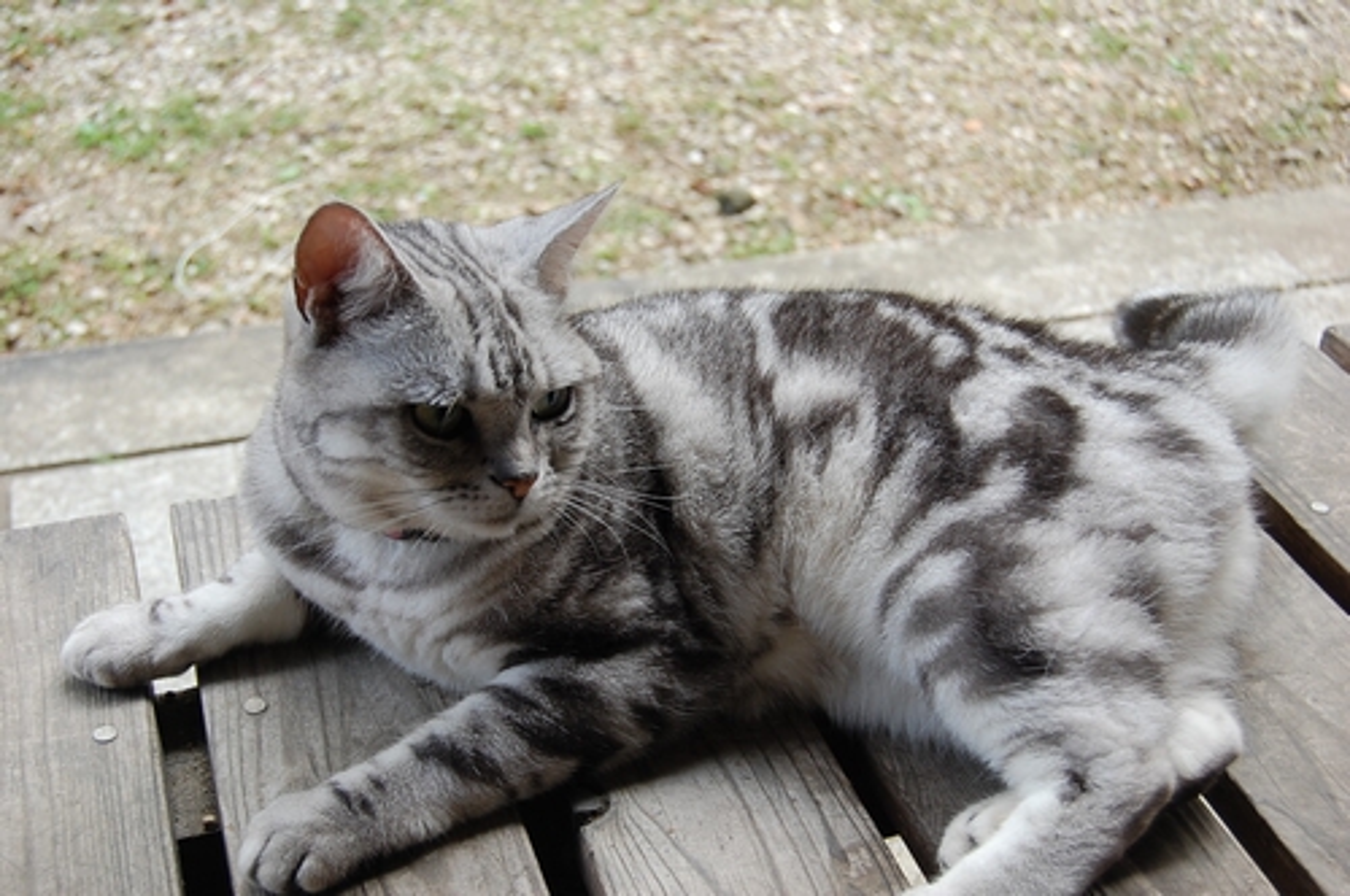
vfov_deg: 26.4
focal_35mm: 51
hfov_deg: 38.9
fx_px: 1910
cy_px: 448
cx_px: 675
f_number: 4.5
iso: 400
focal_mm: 34
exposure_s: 1/80
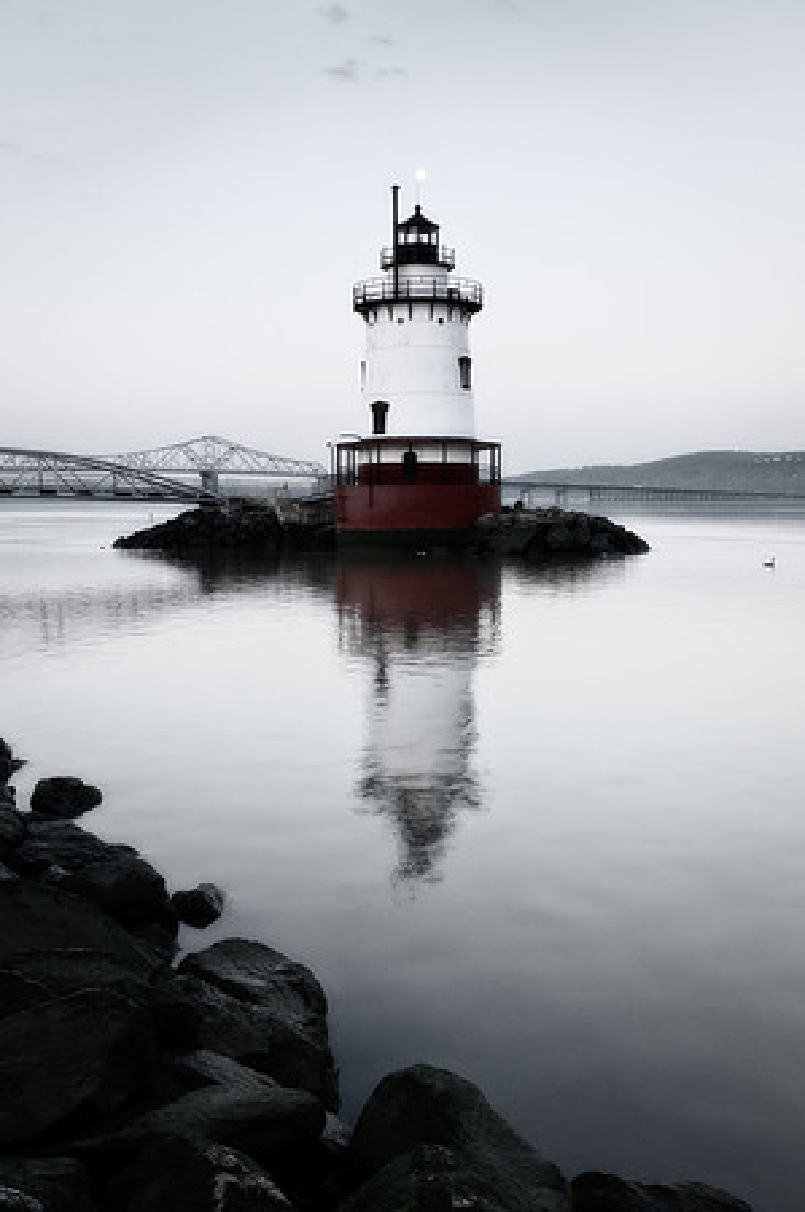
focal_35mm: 36
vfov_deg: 53.2
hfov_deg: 36.8
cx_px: 402
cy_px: 606
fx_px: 1210
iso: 200
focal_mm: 24
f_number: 18
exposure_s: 1/2.5
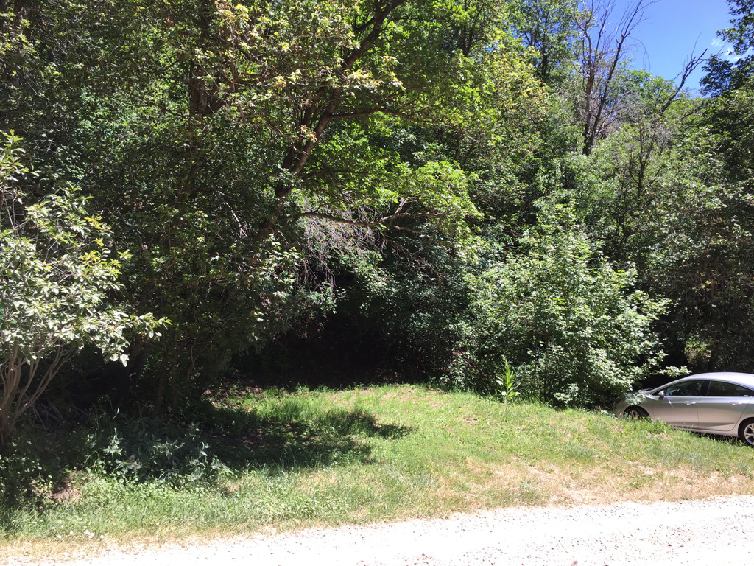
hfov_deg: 61.7
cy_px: 283
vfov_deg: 48.2
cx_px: 377
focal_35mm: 29
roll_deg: +2.2
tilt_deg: +2.4
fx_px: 632
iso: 32
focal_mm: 4.15
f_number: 2.2
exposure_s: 1/599
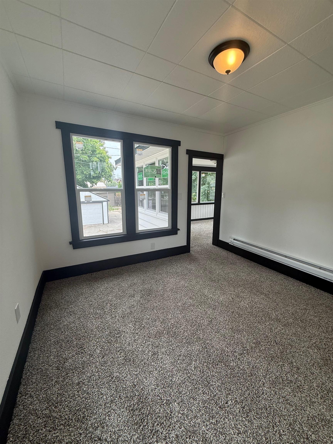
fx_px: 180
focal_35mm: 14
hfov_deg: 85.7
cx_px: 166
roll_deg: -0.3
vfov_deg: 102.1
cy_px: 222
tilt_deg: -8.4
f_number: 2.2
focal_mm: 2.22
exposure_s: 1/122
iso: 64
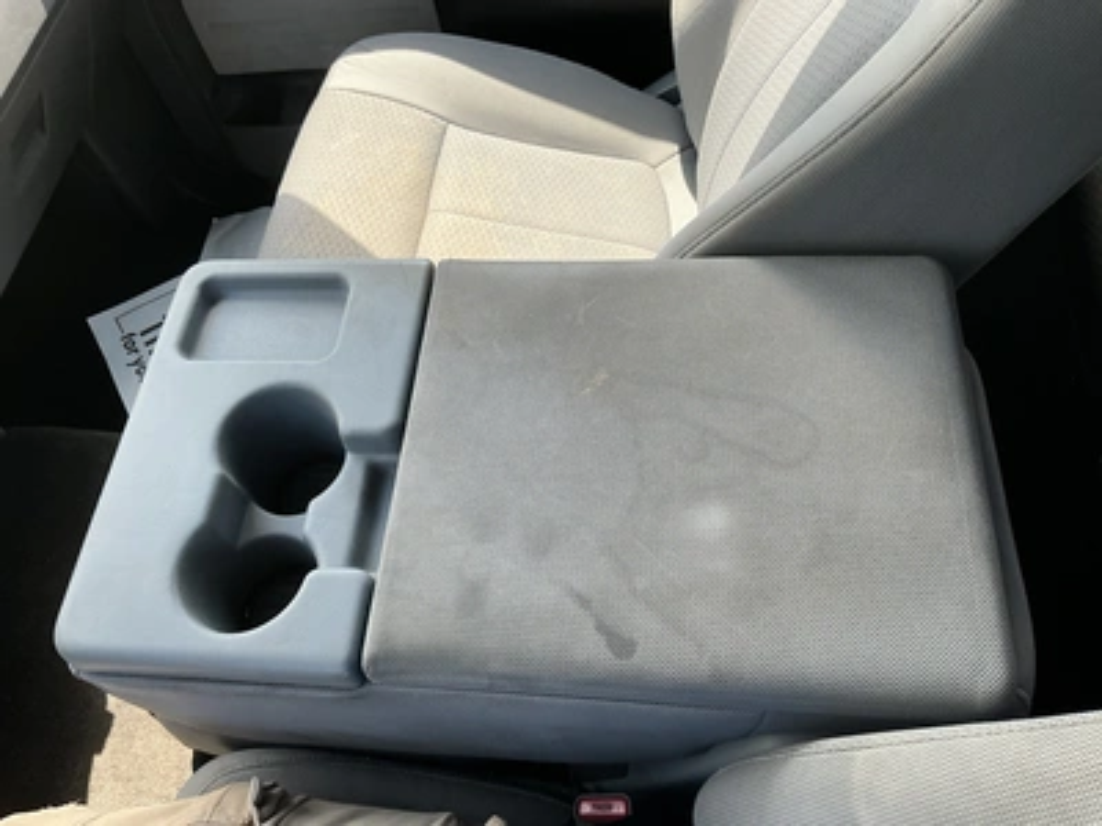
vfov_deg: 49.7
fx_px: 891
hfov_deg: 63.4
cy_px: 413
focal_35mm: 28
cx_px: 551
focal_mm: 3
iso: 32
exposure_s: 1/151
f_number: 1.8
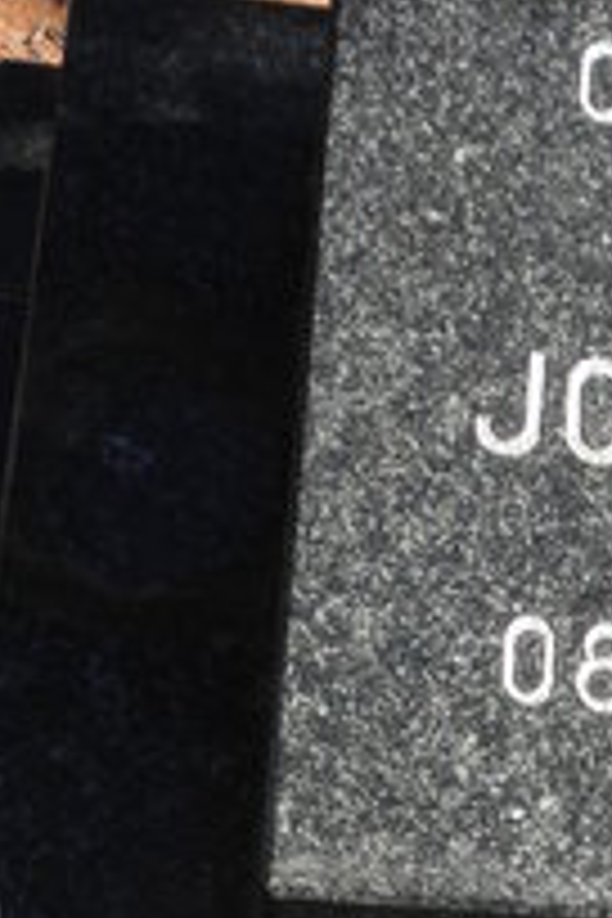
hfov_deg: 12.3
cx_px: 914
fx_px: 2703
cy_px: 1508
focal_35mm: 106
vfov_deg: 16.8
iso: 64
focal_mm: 4.6
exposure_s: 1/125
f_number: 5.6
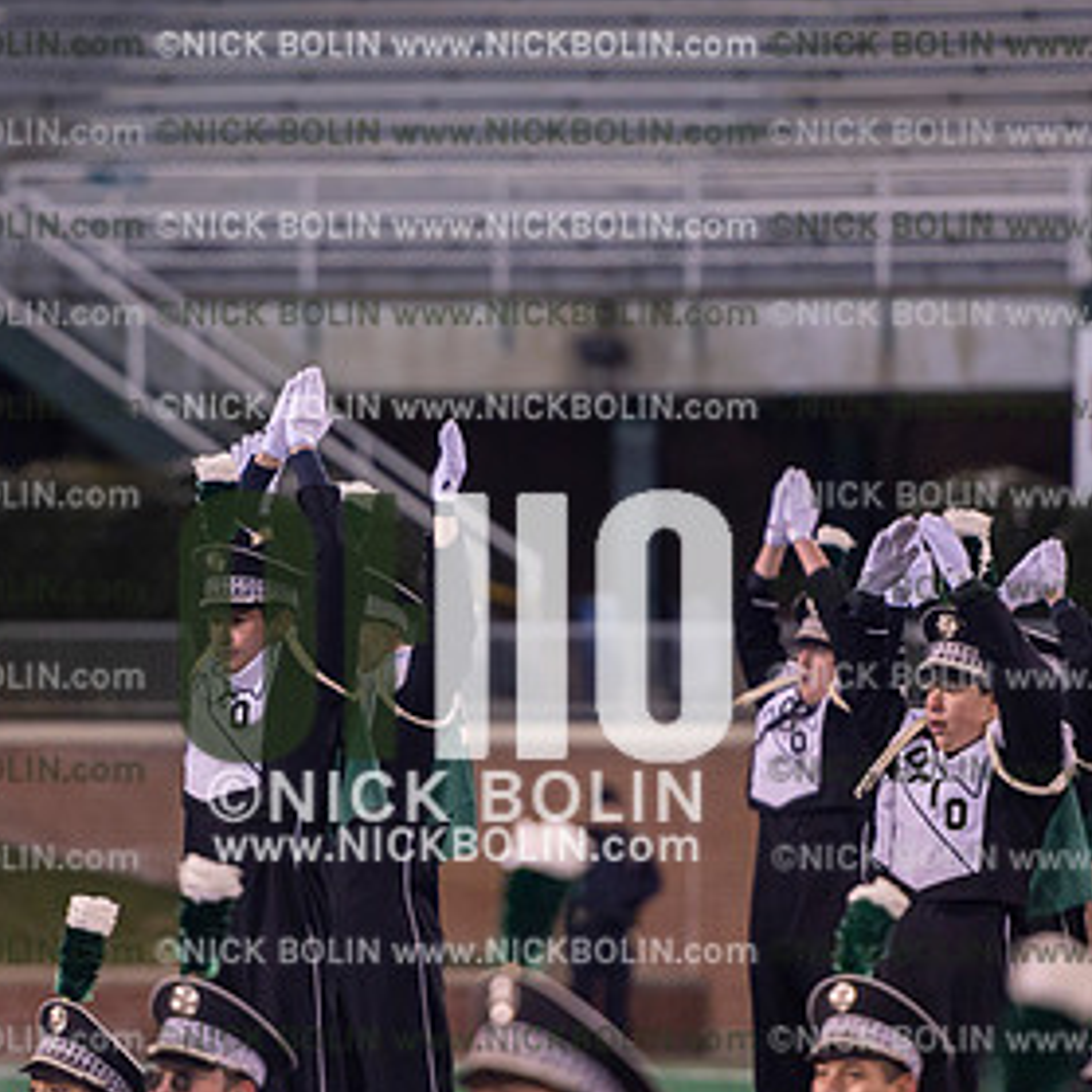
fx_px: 12599
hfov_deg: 5.0
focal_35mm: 353
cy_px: 679
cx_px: 454
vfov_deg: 5.0
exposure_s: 1/1250
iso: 2500
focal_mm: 200
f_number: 2.8
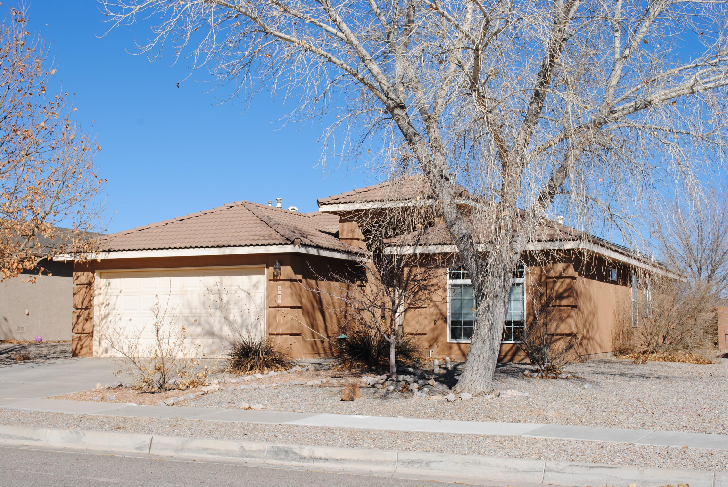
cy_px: 244
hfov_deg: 41.1
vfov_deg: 28.1
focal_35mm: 48
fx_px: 972
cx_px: 364
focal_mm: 32
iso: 100
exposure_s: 1/320
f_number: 9
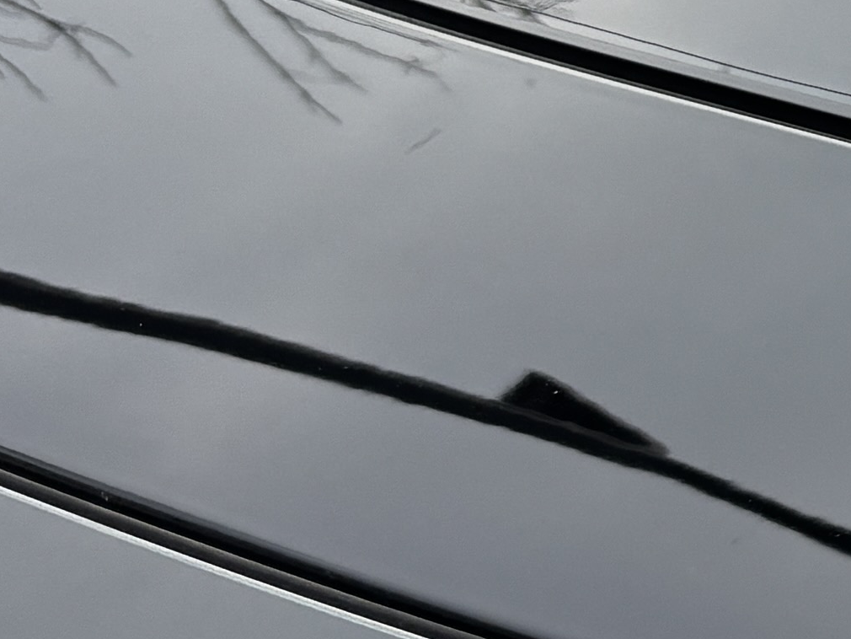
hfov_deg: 12.0
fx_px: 3615
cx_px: 1662
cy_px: 143
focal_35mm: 147
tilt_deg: -23.5
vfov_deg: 10.1
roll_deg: +0.9
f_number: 1.6
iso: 50
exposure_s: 1/1984
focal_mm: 5.96
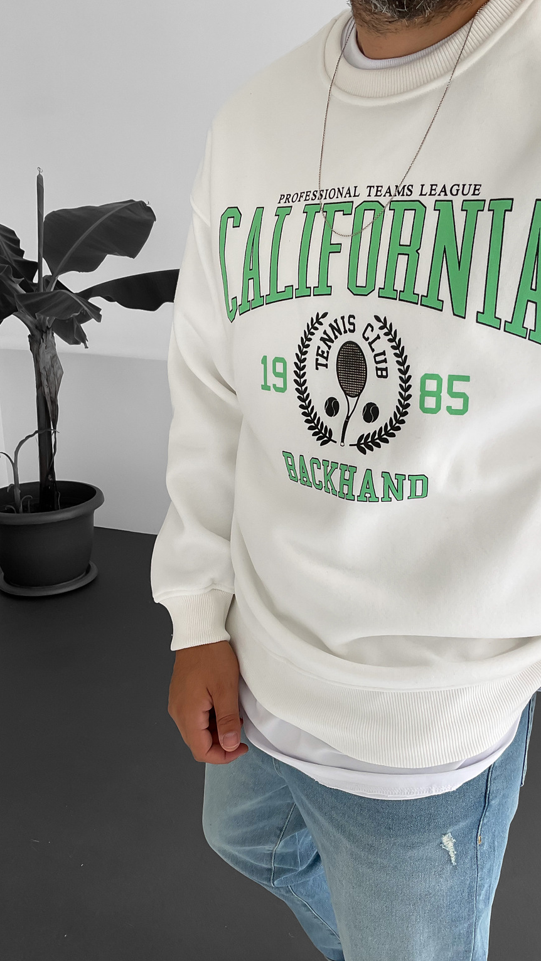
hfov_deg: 35.3
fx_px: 841
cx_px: 360
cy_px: 490
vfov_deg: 59.5
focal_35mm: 33
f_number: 1.8
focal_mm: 3
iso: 25
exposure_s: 1/120
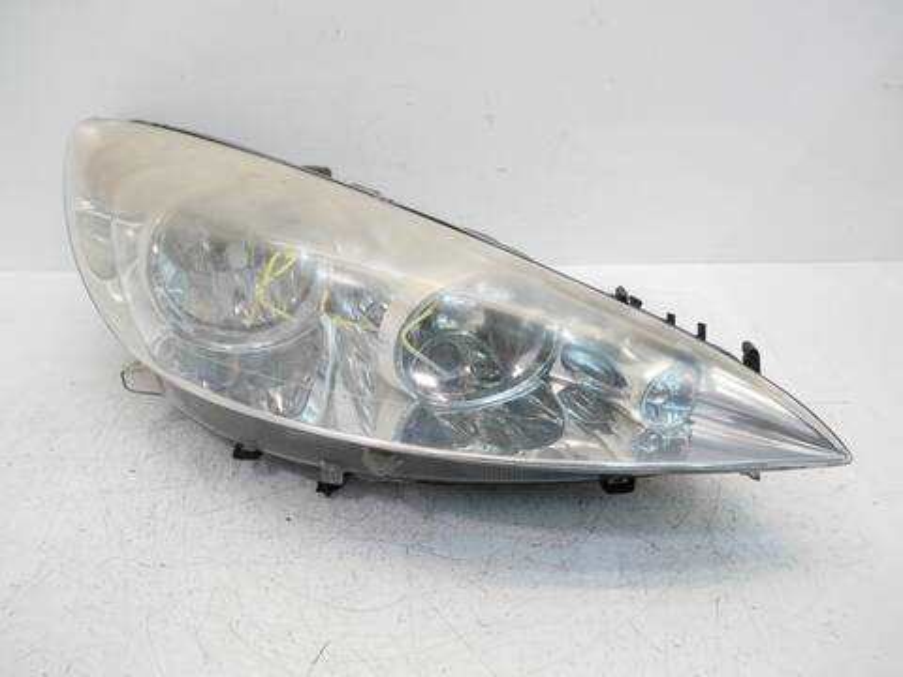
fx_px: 626
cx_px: 452
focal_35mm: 24
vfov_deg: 56.8
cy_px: 338
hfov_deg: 71.6
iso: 400
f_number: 3.5
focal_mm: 12
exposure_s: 1/60
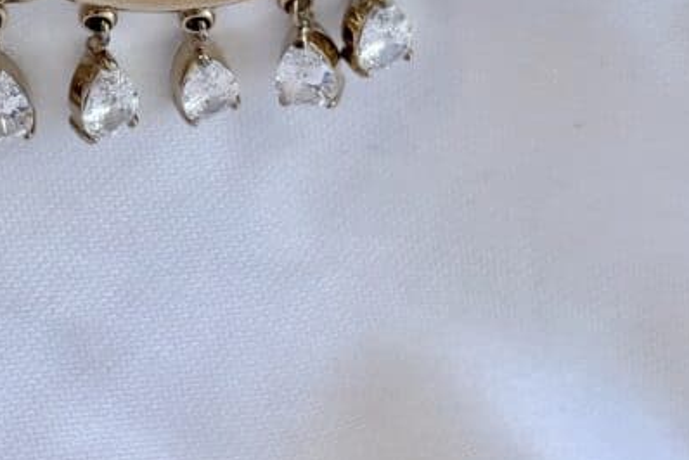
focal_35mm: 139
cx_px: 74
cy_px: 69
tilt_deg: -53.2
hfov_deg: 14.6
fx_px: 2662
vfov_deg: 9.9
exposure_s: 1/465
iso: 32
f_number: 1.6
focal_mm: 5.96
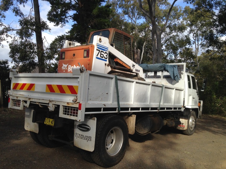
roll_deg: +2.8
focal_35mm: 33
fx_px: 215
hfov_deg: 55.4
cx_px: 113
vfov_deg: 42.9
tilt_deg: -2.4
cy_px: 84
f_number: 2.4
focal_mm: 4.12
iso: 50
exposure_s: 1/1106
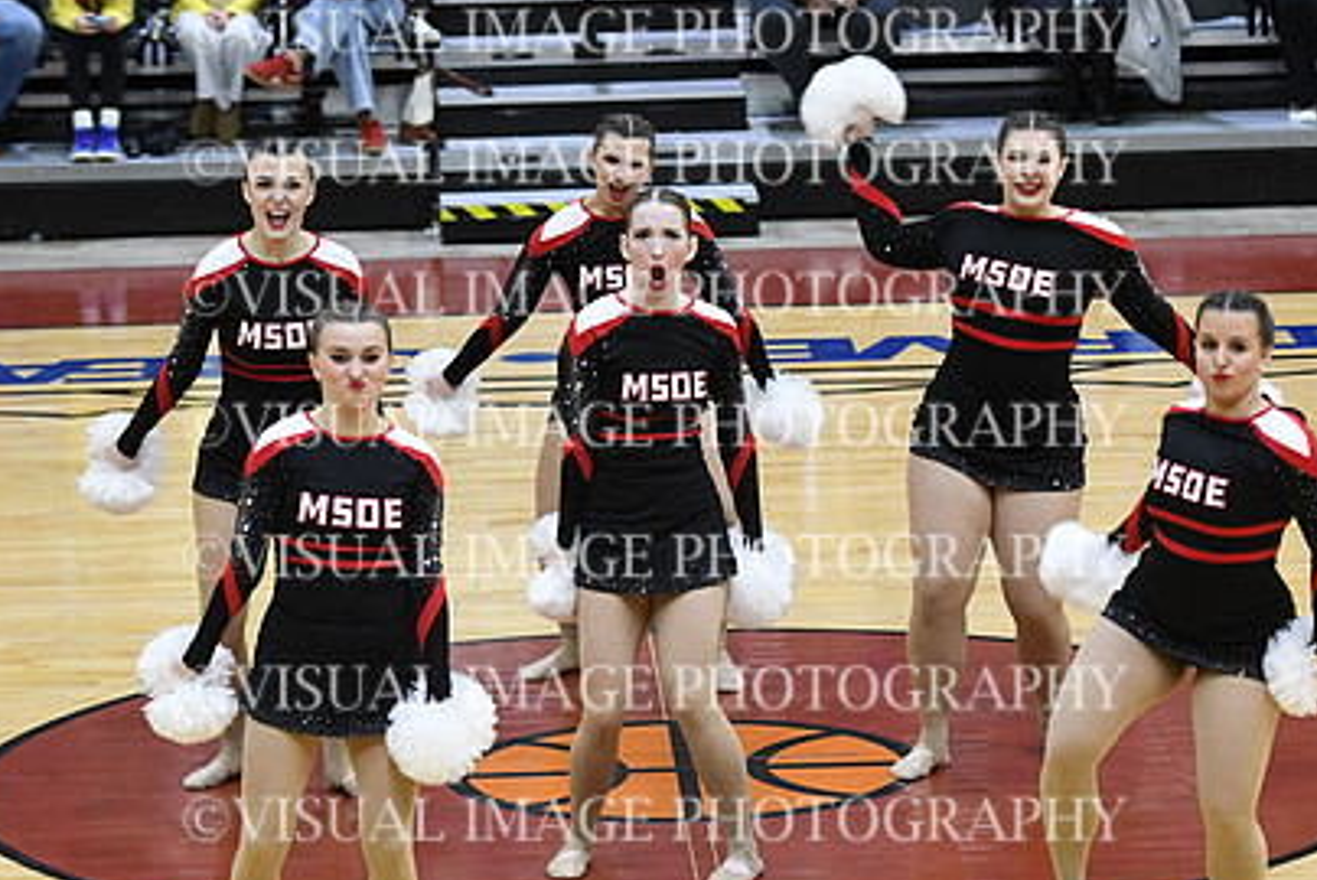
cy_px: 491
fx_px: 7248
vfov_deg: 6.9
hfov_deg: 10.4
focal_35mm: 198
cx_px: 655
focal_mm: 92
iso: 3200
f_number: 2.8
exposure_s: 1/400
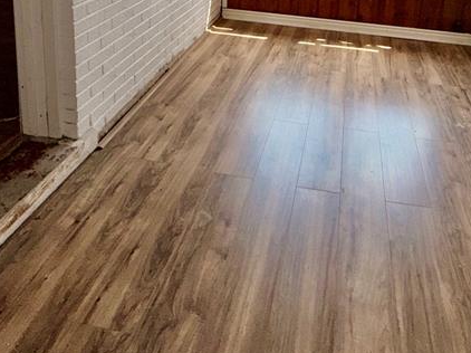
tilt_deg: -11.2
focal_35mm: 34
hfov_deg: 53.3
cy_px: -26
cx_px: 300
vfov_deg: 36.1
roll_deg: -4.1
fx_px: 462
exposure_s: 1/139
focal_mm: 2.22
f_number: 2.2
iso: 16
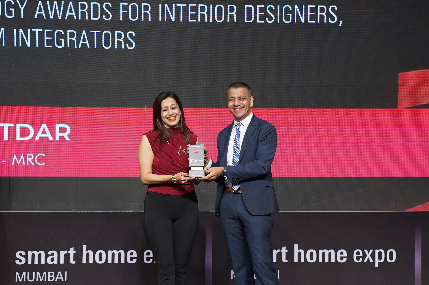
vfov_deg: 12.2
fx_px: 1333
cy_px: 142
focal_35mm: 112
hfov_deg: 18.3
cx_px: 214
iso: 1250
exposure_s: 1/200
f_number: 3.5
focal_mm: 75
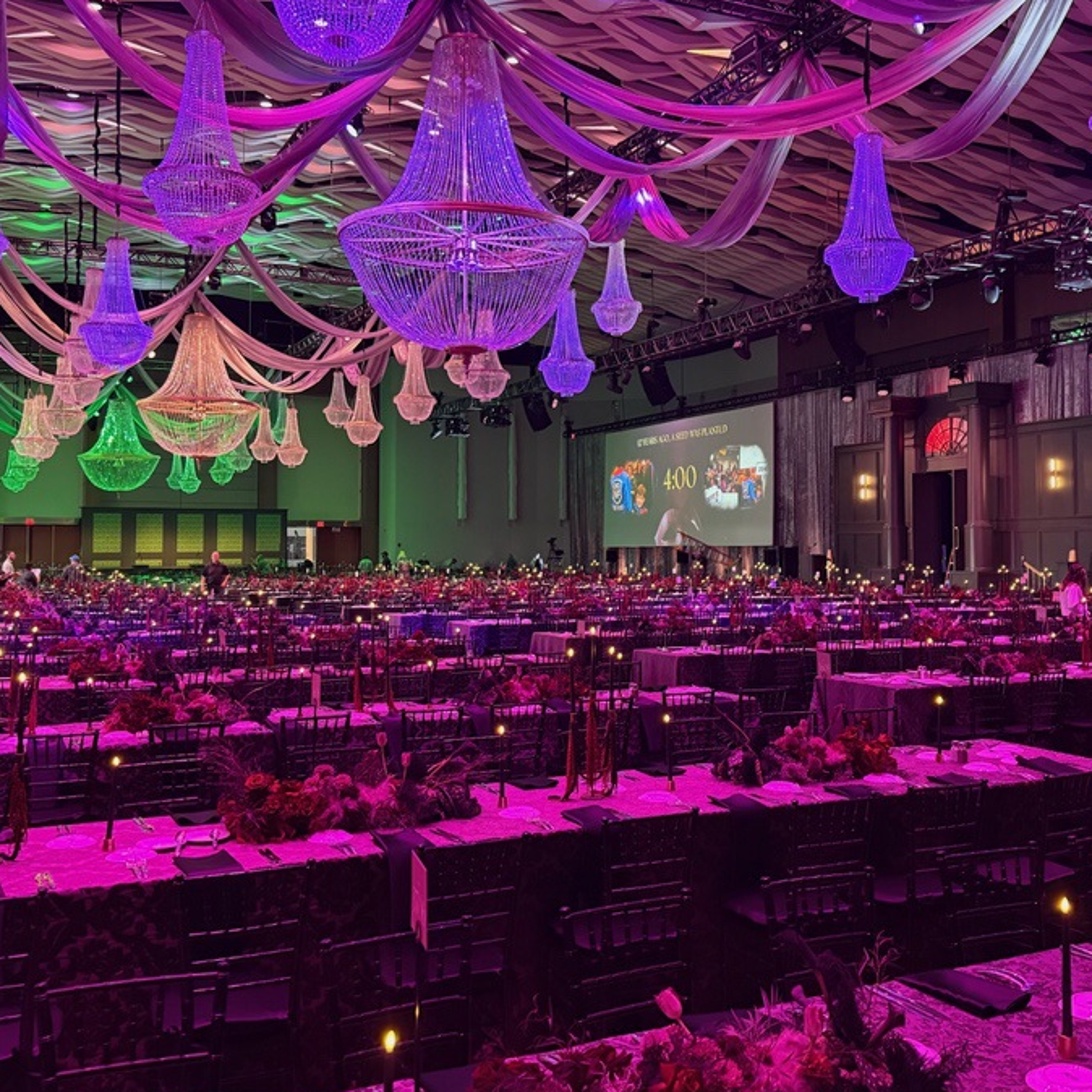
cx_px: 587
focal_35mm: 34
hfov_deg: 48.4
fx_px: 1213
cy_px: 489
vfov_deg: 48.4
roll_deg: +0.1
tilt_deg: +2.9
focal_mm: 6.76
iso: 800
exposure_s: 1/60
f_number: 1.78
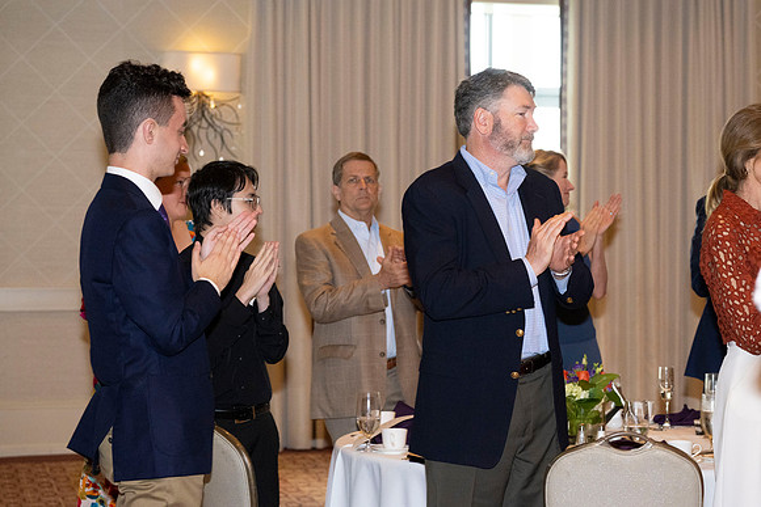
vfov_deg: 16.9
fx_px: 1712
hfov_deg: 25.0
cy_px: 266
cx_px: 461
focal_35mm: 81
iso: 2500
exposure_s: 1/200
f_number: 4
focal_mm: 64
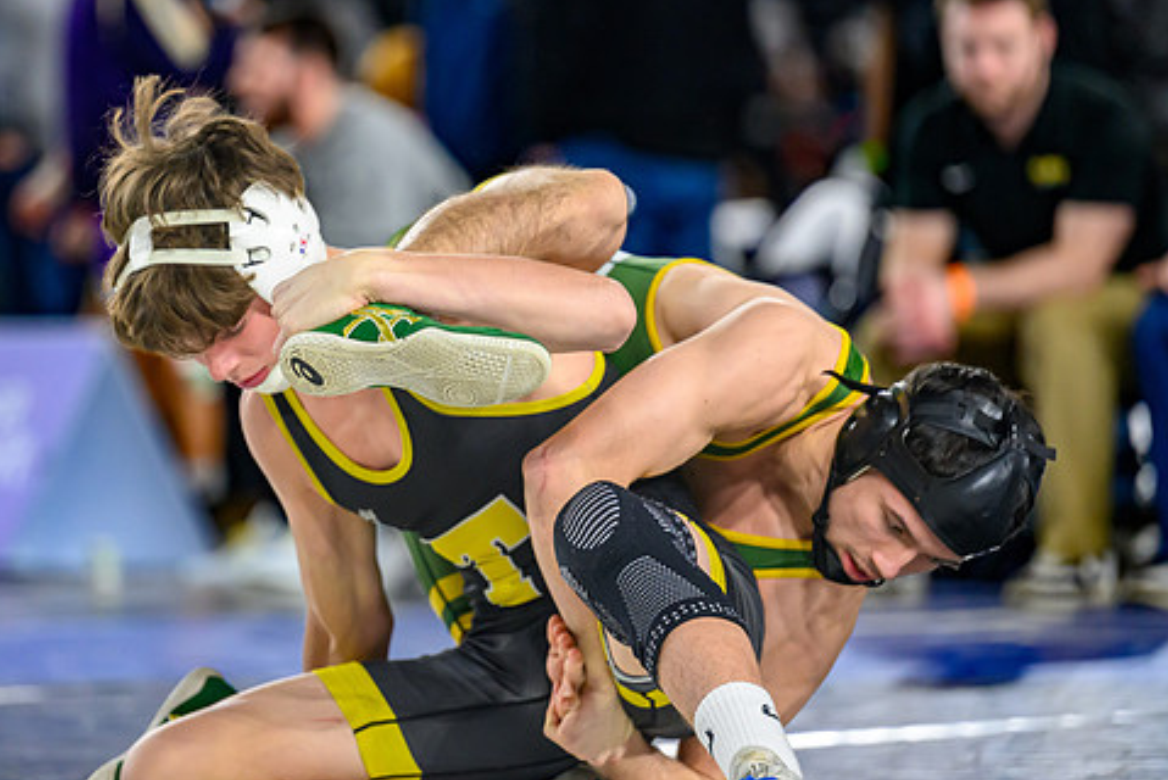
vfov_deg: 5.4
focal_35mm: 254
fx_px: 8246
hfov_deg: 8.1
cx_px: 396
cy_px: 385
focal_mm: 180
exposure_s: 1/800
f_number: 2.8
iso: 2500
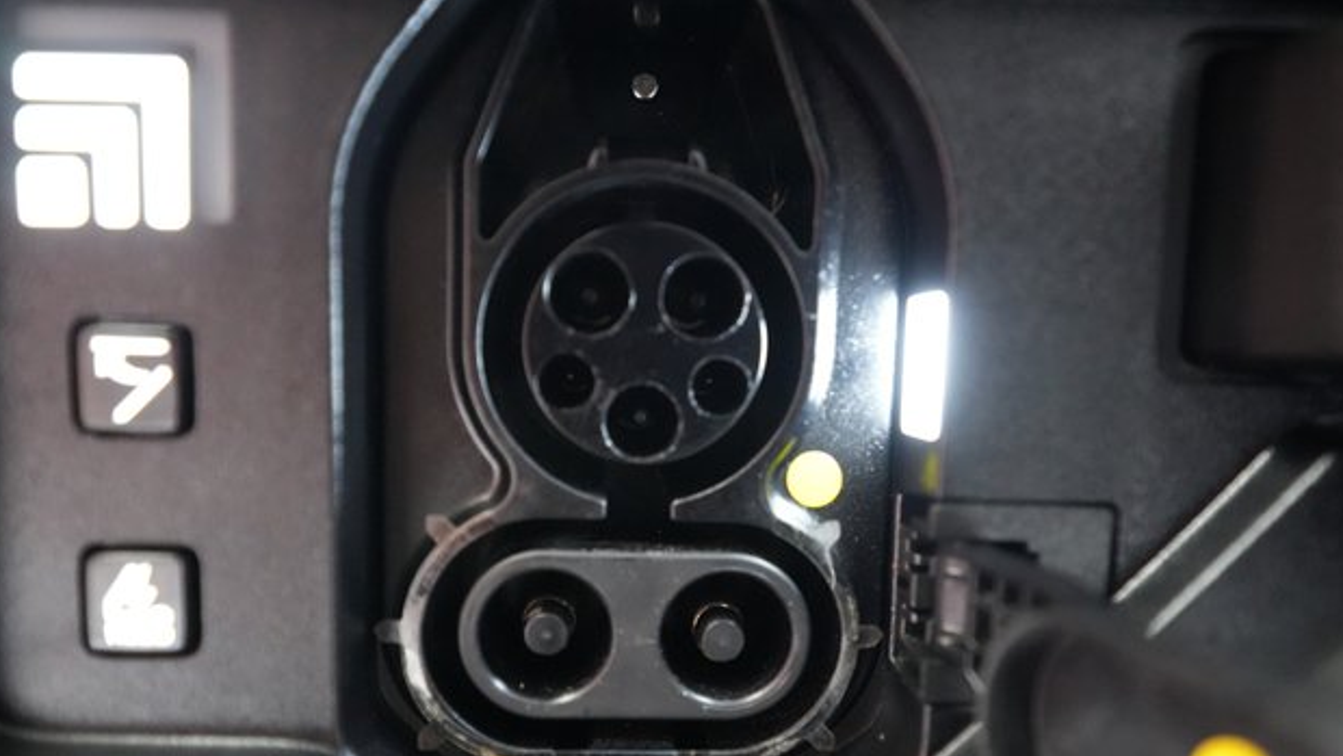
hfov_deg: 69.8
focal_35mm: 27
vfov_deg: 42.7
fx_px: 962
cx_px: 663
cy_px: 455
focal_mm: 25
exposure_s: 1/125
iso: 12800
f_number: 2.8
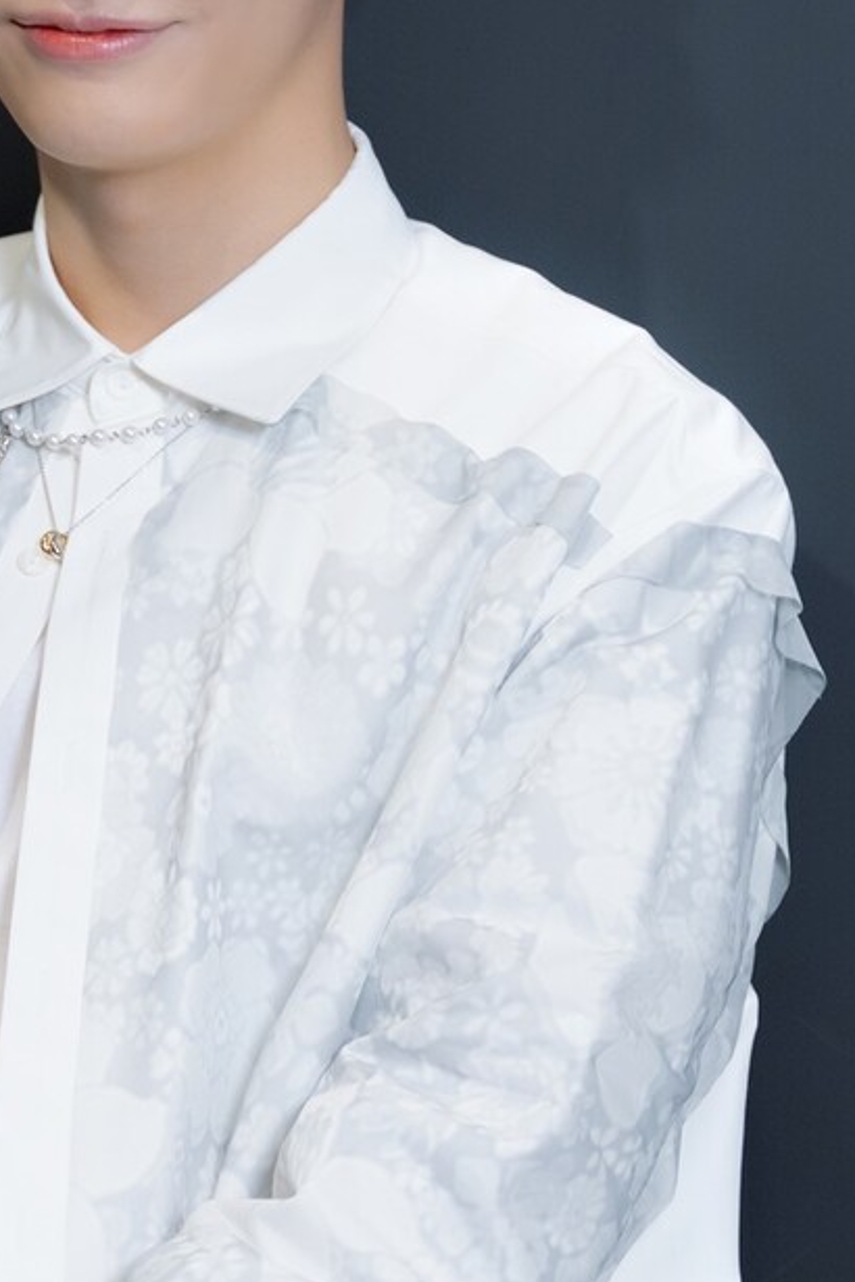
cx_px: 90
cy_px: 283
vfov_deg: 12.1
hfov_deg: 8.1
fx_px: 6020
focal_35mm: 169
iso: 1000
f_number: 2.8
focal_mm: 51.9
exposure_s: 1/160
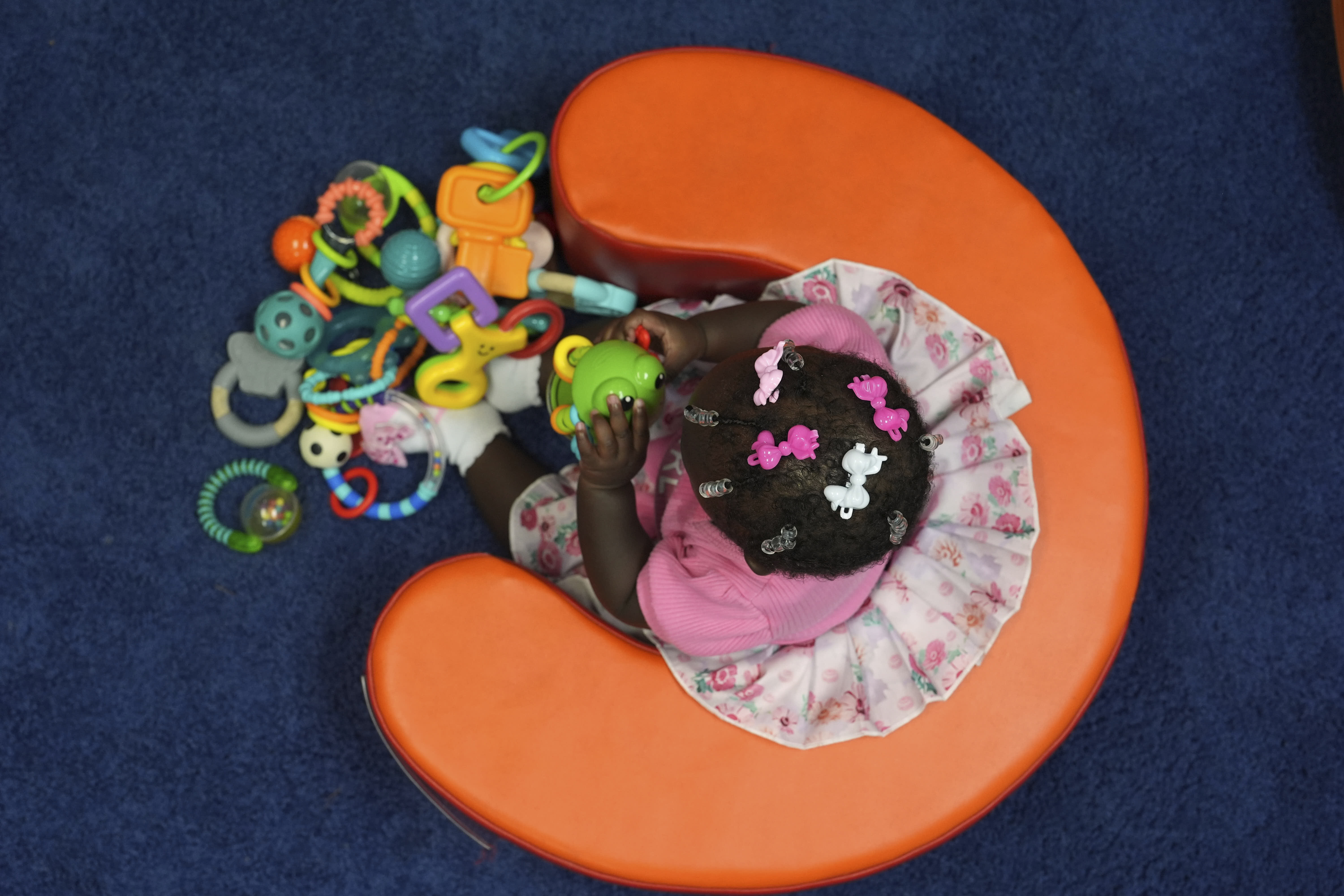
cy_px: 448
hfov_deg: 39.6
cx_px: 672
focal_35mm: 50
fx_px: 1867
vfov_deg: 27.0
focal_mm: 50
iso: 2000
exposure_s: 1/125
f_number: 5
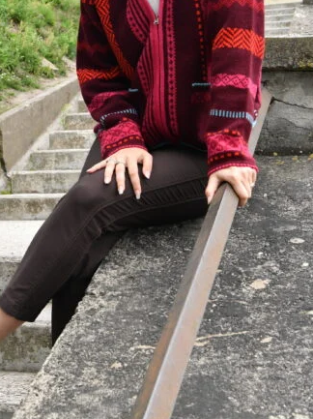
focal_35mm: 76
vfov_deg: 25.4
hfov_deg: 19.2
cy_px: 113
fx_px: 918
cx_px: 72
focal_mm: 38
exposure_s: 1/250
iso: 1600
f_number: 8
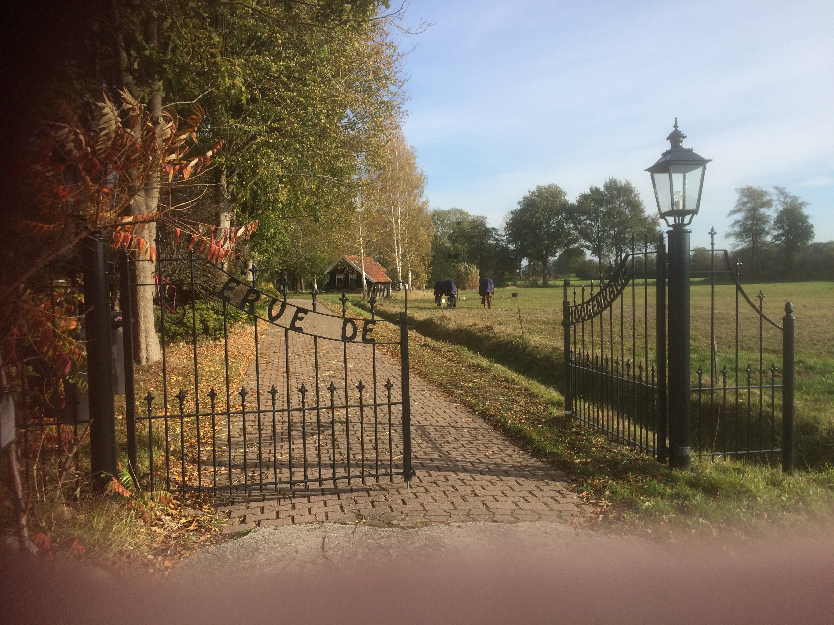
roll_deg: +2.5
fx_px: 699
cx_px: 417
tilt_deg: -5.1
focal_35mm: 29
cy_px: 312
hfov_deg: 61.7
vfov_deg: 48.2
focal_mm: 4.15
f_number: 2.2
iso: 32
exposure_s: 1/1520
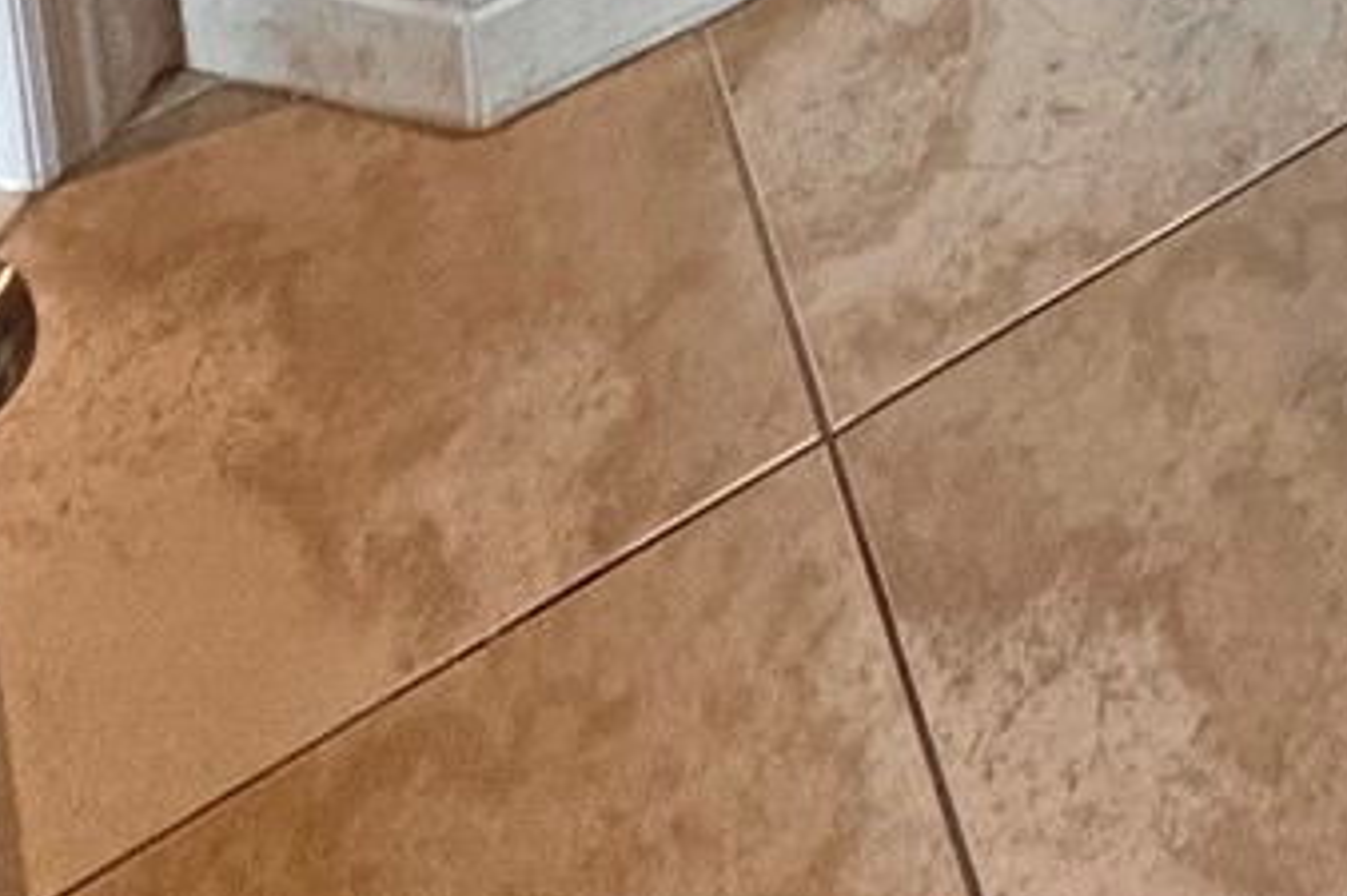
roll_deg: +1.9
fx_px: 2580
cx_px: 1598
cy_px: -1975
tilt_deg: -7.6
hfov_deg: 26.2
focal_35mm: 69
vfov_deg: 10.6
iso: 160
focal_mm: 2.22
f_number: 2.2
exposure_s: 1/60
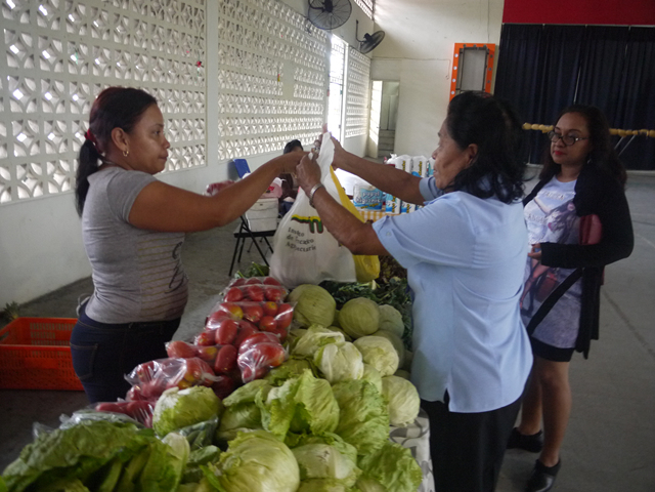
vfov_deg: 49.7
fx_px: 530
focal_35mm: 28
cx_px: 328
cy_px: 246
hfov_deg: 63.4
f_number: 3.5
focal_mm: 14
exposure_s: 1/25
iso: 800
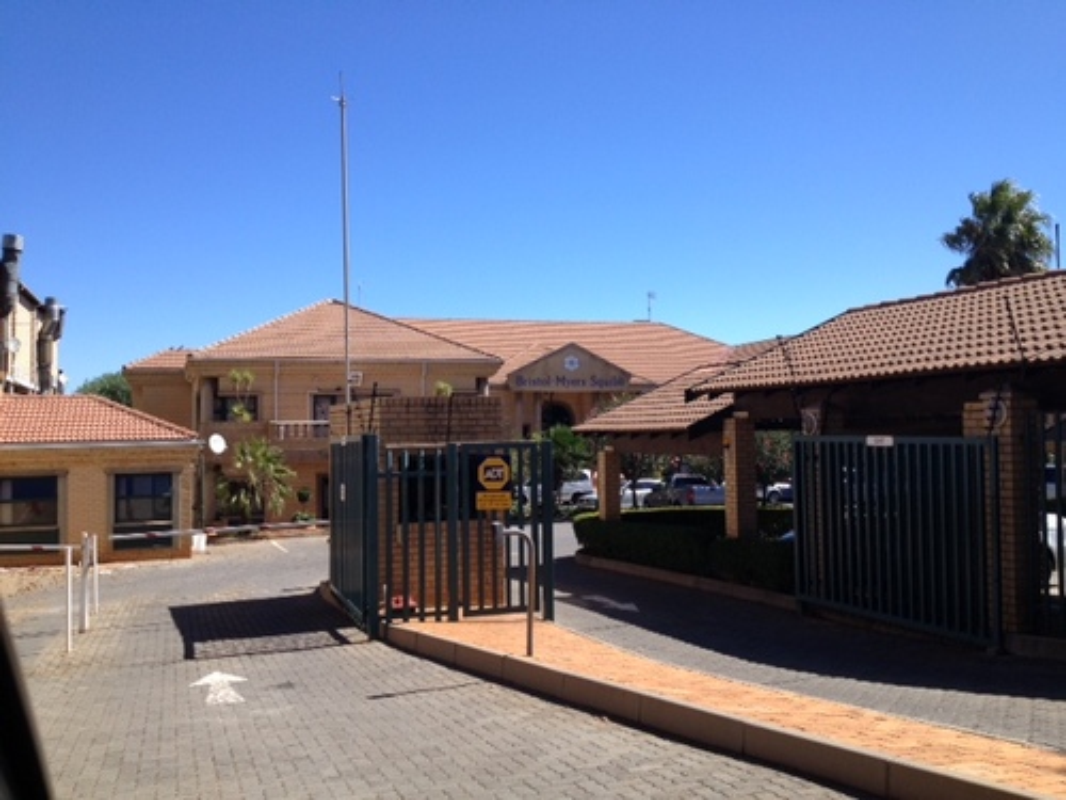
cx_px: 533
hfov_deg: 52.6
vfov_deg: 40.7
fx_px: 1078
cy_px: 400
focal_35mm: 35
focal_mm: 4.28
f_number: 2.4
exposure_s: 1/1062
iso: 50
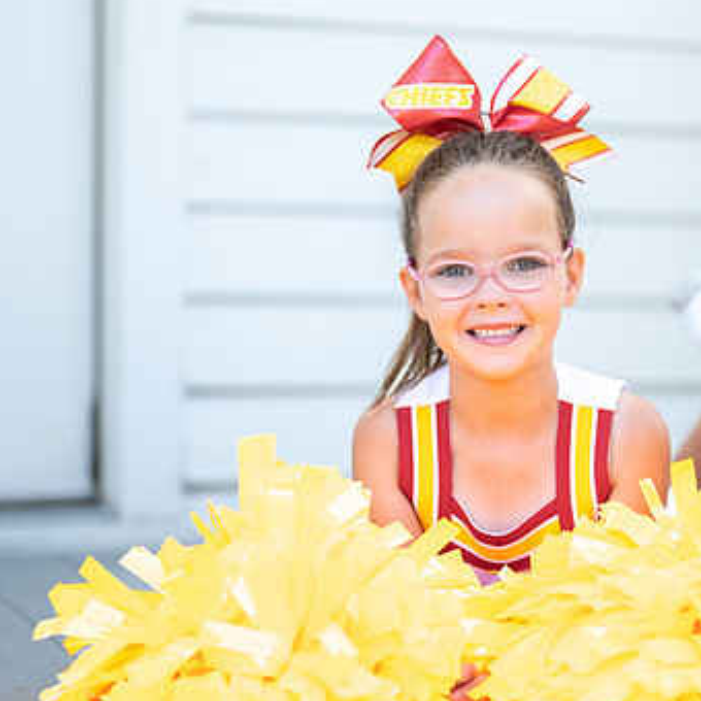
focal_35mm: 96
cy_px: 361
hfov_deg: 18.0
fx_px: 2199
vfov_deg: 18.1
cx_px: 507
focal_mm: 50
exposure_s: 1/2000
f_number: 1.2
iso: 100
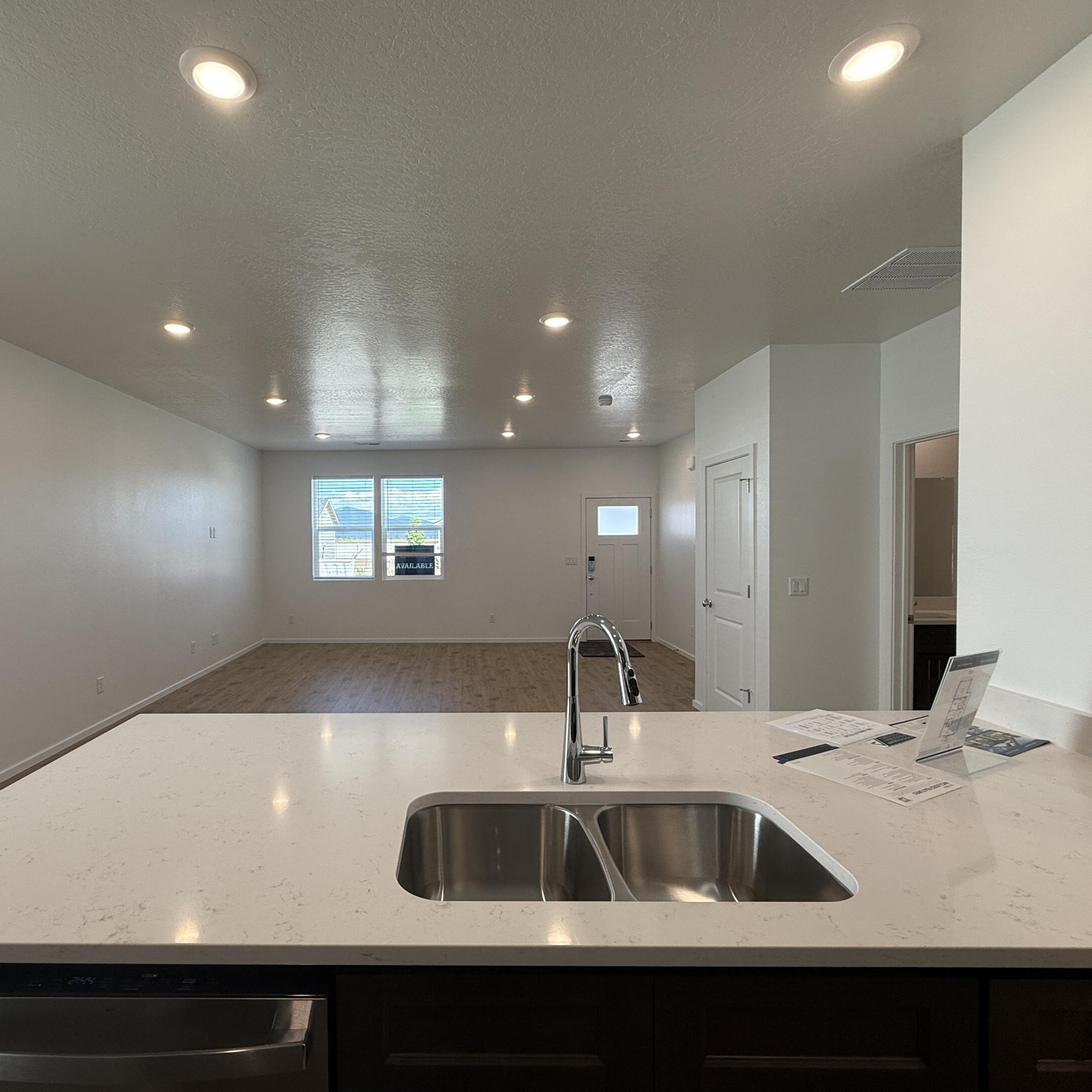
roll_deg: +0.1
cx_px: 452
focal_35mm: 17
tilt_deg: -1.0
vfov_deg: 84.0
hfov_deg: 83.2
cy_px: 552
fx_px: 607
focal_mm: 2.22
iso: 64
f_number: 2.2
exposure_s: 1/128
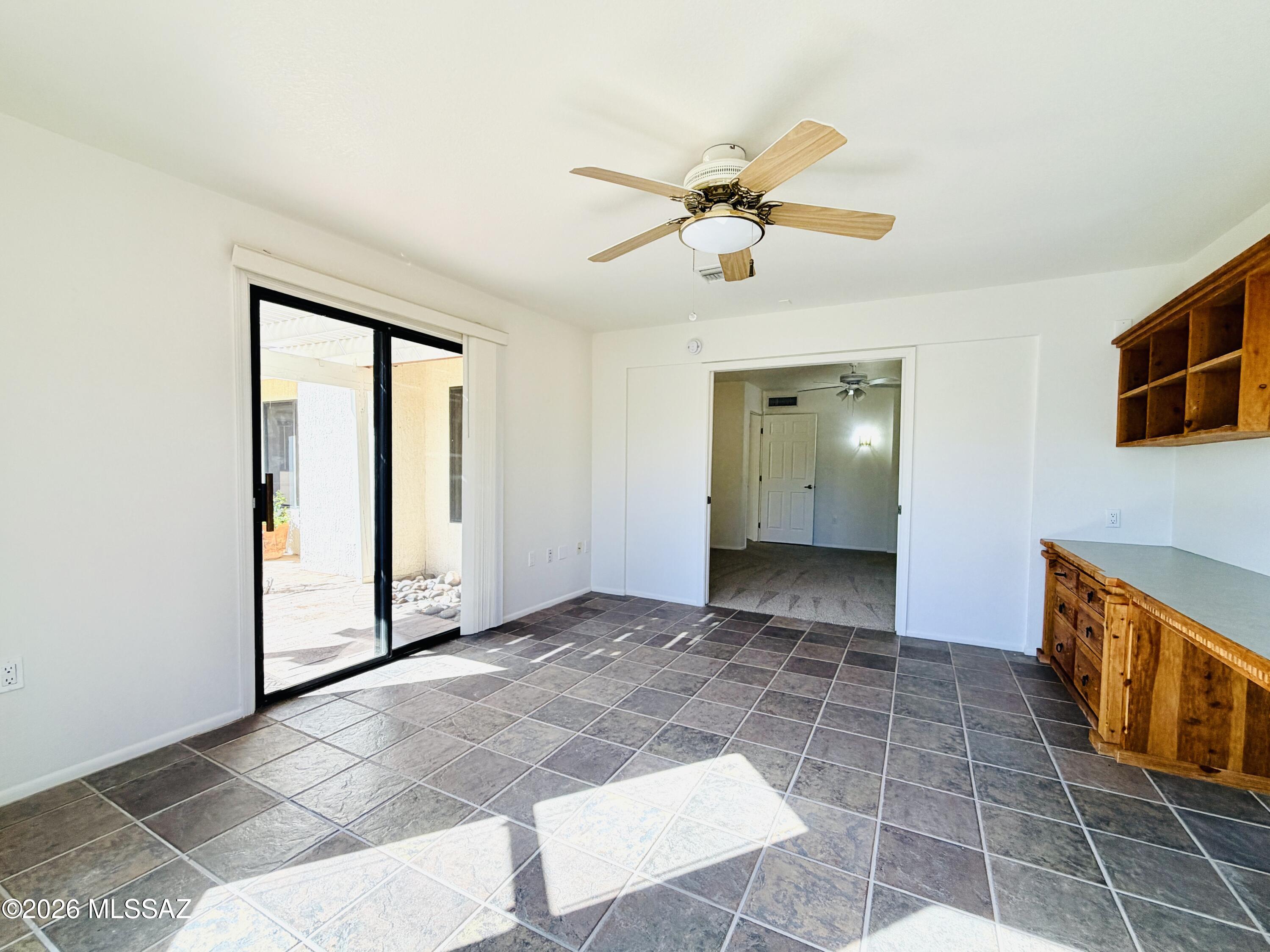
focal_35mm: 14
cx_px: 635
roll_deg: +1.4
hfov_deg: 102.1
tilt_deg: -0.2
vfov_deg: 85.7
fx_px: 514
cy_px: 476
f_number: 2.2
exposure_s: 1/189
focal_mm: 2.22
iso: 50
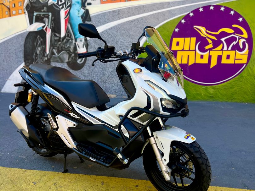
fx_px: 192
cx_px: 128
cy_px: 96
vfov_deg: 53.1
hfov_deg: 67.3
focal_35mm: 26
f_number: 1.5
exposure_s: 1/678
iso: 50
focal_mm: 5.7
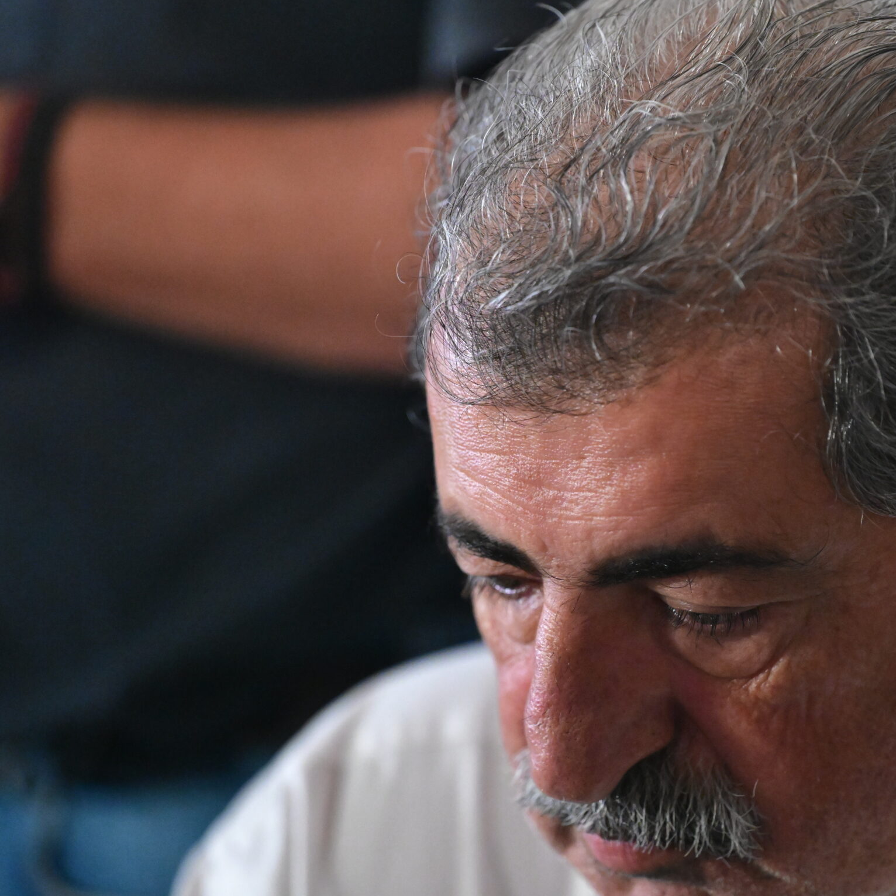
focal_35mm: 284
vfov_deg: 6.2
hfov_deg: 6.2
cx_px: 608
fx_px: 8317
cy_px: 461
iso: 8000
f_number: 3.2
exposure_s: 1/400
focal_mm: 200
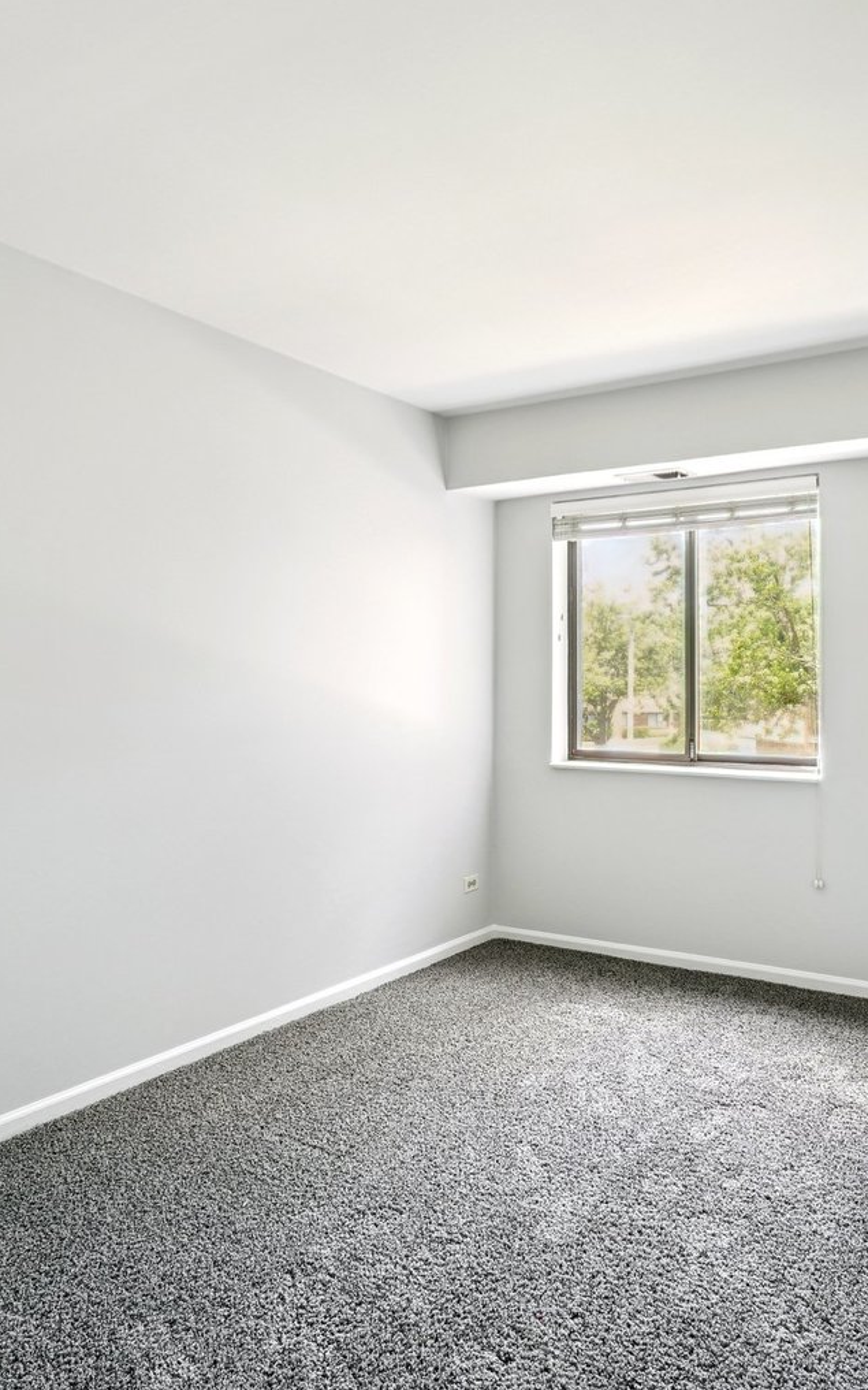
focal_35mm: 26
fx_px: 984
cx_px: 492
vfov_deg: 70.4
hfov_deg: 47.5
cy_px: 666
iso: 400
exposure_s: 1/13
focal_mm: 16
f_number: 8
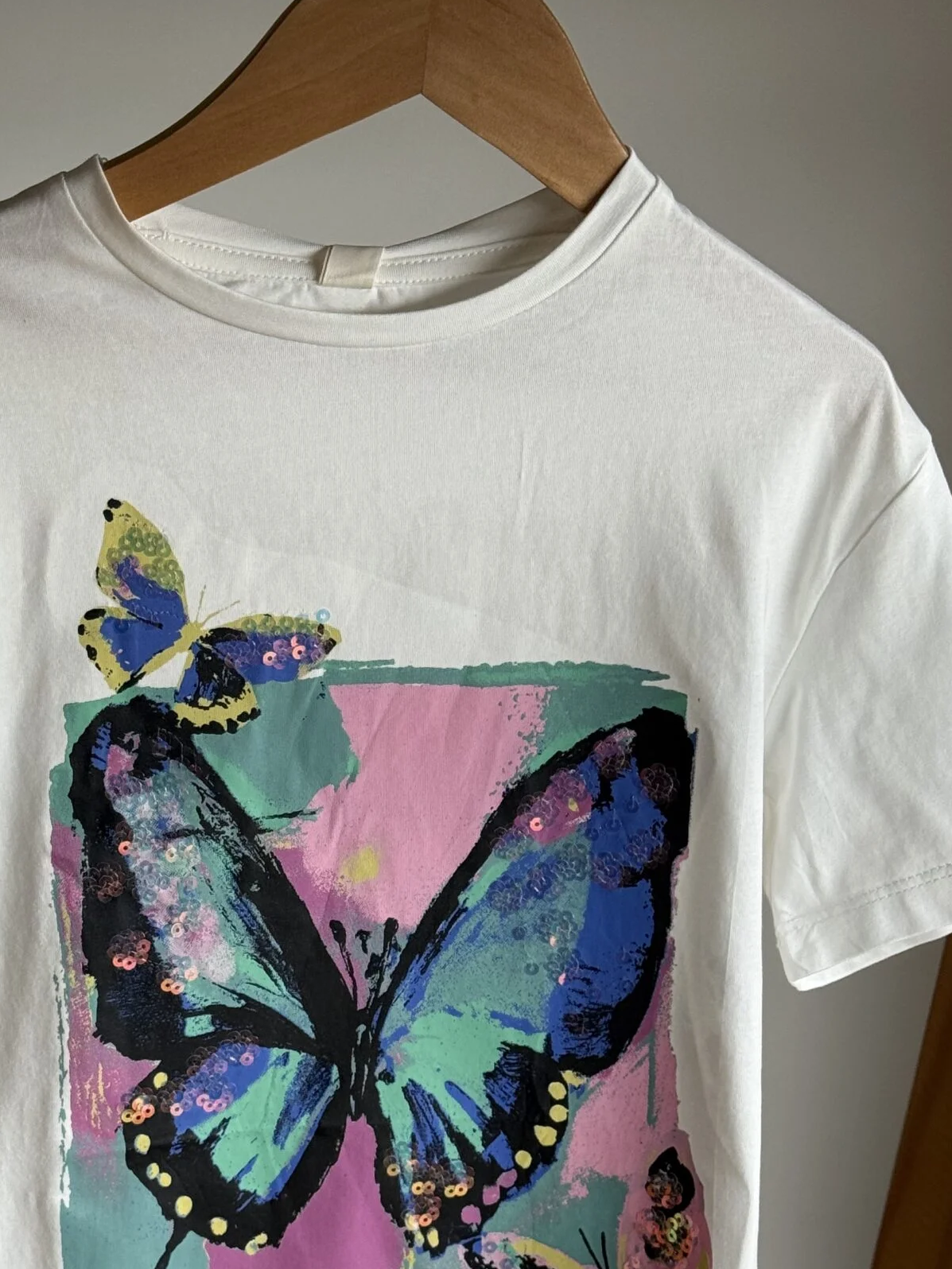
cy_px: 836
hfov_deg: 19.1
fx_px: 2824
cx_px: 343
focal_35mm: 77
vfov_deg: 25.2
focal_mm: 6.76
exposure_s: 1/121
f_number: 1.78
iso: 80
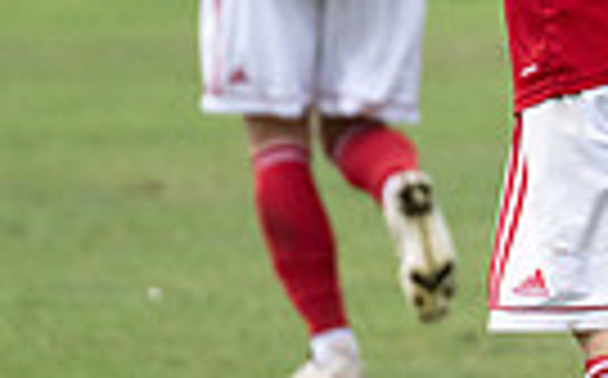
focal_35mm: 1292
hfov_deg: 1.6
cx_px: 1228
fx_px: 21382
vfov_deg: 1.0
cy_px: 9
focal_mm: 270
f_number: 5.6
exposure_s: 1/1600
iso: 1600
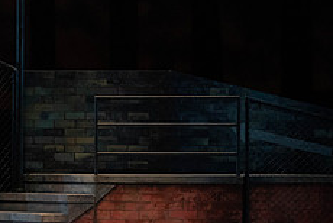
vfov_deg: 4.4
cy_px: 134
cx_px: -46
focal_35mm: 310
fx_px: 2871
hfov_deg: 6.6
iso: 3200
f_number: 4.5
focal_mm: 123
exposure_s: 1/400
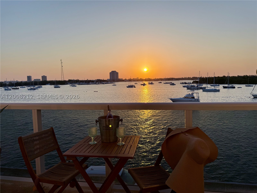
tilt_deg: -4.7
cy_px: 96
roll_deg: +0.5
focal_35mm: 24
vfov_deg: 56.8
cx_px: 128
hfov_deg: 71.6
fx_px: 178
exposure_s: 1/4167
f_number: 1.78
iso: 100
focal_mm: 6.76
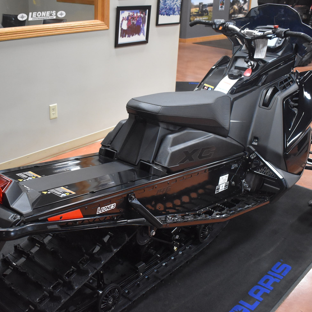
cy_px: 156
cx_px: 134
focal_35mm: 43
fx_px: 438
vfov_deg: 39.2
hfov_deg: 39.1
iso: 3600
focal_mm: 22
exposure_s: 1/125
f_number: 3.8
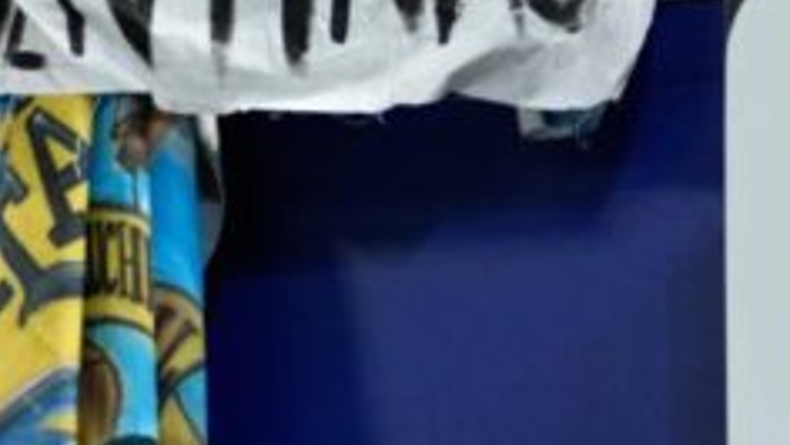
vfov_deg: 3.6
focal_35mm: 334
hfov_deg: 6.4
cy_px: -64
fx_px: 7000
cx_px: -459
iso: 3200
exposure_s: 1/2000
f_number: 2.8
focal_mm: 98
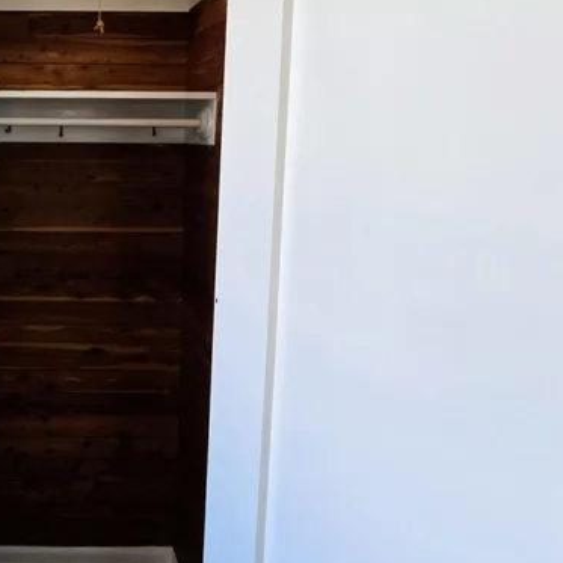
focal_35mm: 23
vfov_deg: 64.8
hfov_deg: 56.4
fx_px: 423
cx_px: 40
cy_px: 171
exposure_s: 1/120
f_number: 2.2
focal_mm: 2.2
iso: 80
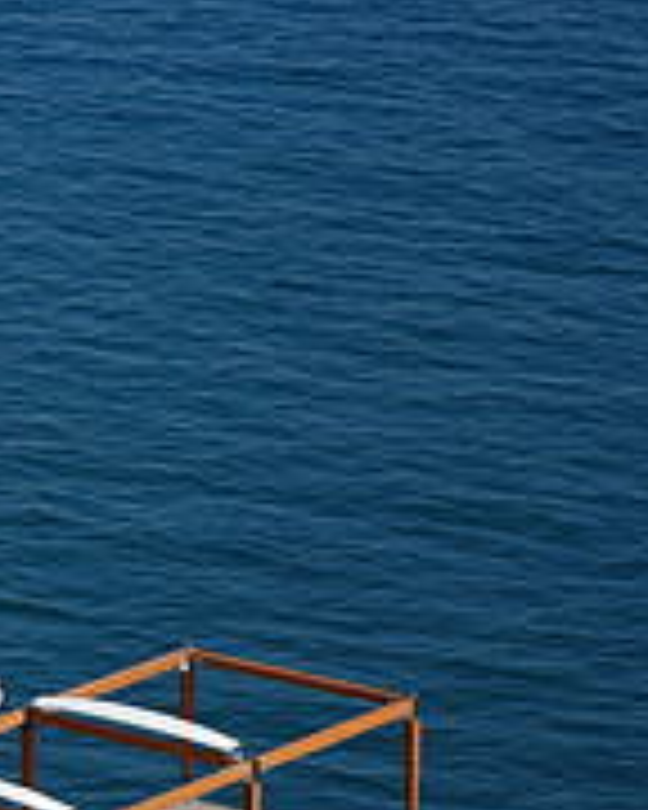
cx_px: -616
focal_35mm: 318
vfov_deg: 6.1
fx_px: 7623
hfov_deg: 4.8
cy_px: 356
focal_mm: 70
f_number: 5.6
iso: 110
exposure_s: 1/500
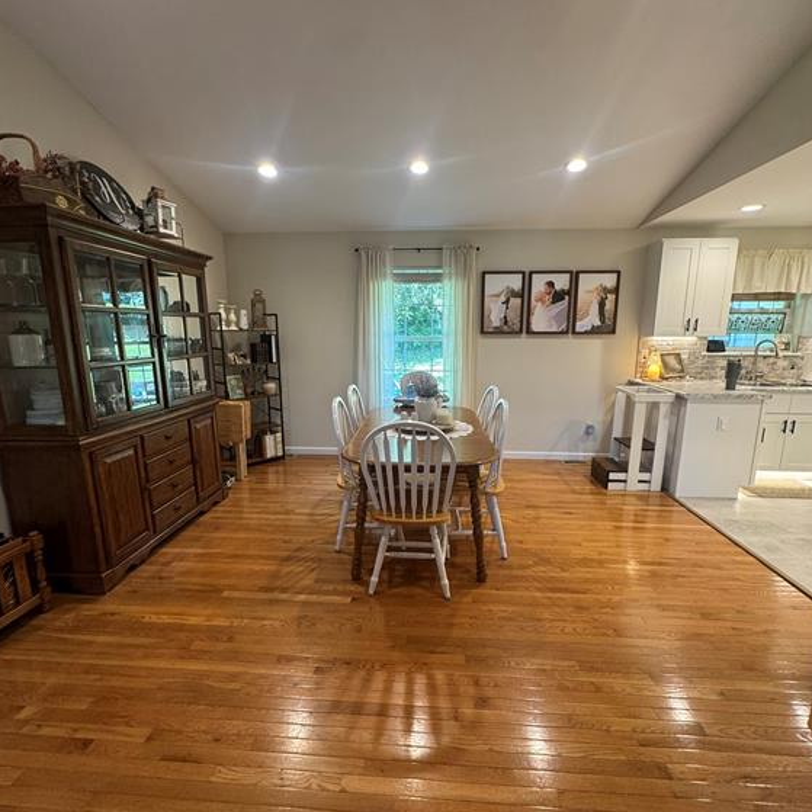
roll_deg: -0.2
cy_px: 417
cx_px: 407
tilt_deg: -11.4
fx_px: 451
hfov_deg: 84.0
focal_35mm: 17
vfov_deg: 83.9
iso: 200
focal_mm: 2.22
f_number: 2.2
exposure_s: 1/60
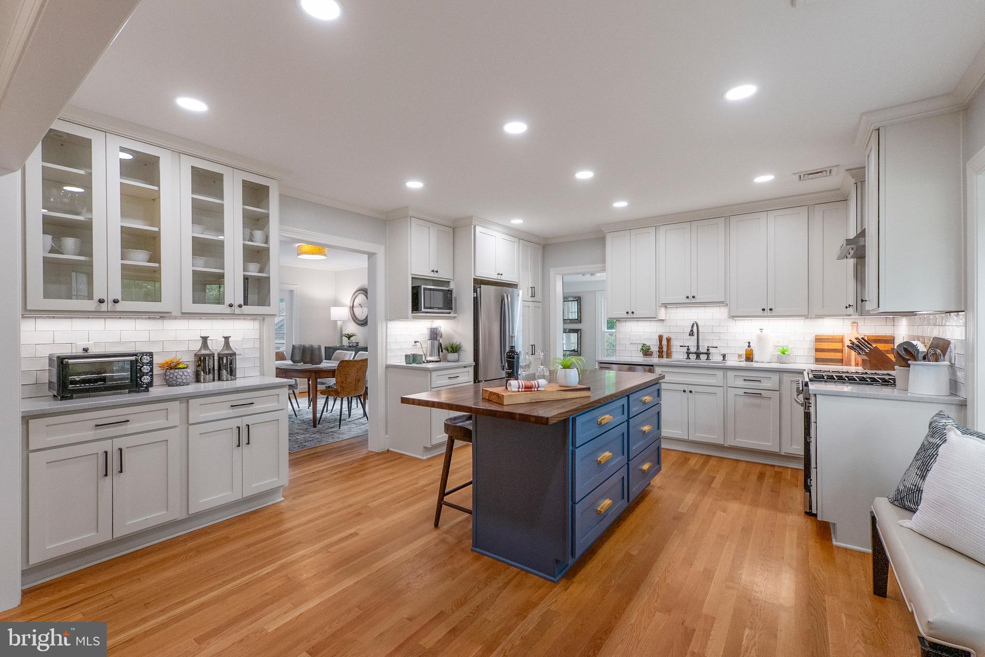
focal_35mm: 15
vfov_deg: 77.3
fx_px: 410
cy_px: 328
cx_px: 492
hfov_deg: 100.4
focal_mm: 10
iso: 640
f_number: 4
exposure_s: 1/200
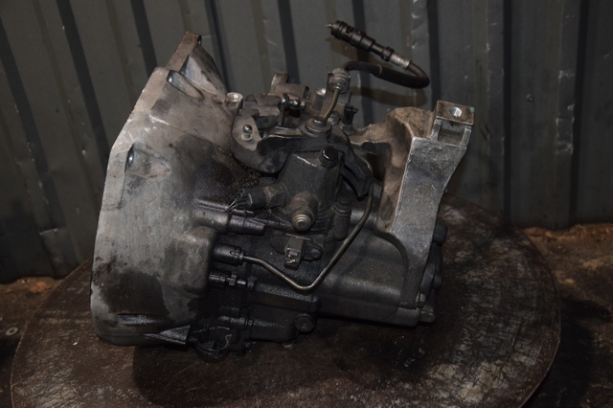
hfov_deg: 46.4
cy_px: 204
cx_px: 306
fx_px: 715
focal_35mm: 42
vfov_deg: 31.9
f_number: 5
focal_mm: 28
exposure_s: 1/60
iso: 800
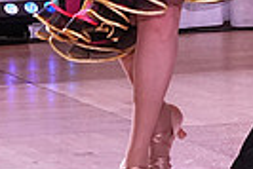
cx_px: 225
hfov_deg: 4.3
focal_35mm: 484
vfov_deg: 2.8
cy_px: -137
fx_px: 3405
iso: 2500
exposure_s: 1/250
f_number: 8
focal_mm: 74
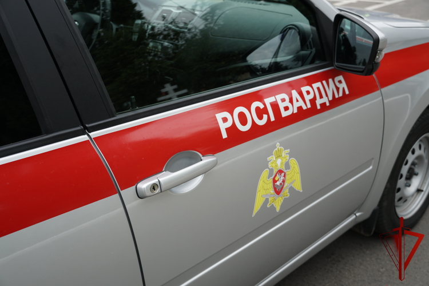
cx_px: 214
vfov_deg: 31.9
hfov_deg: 46.4
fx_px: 500
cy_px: 143
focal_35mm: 42
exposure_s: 1/160
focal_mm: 28
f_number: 4.5
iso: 125
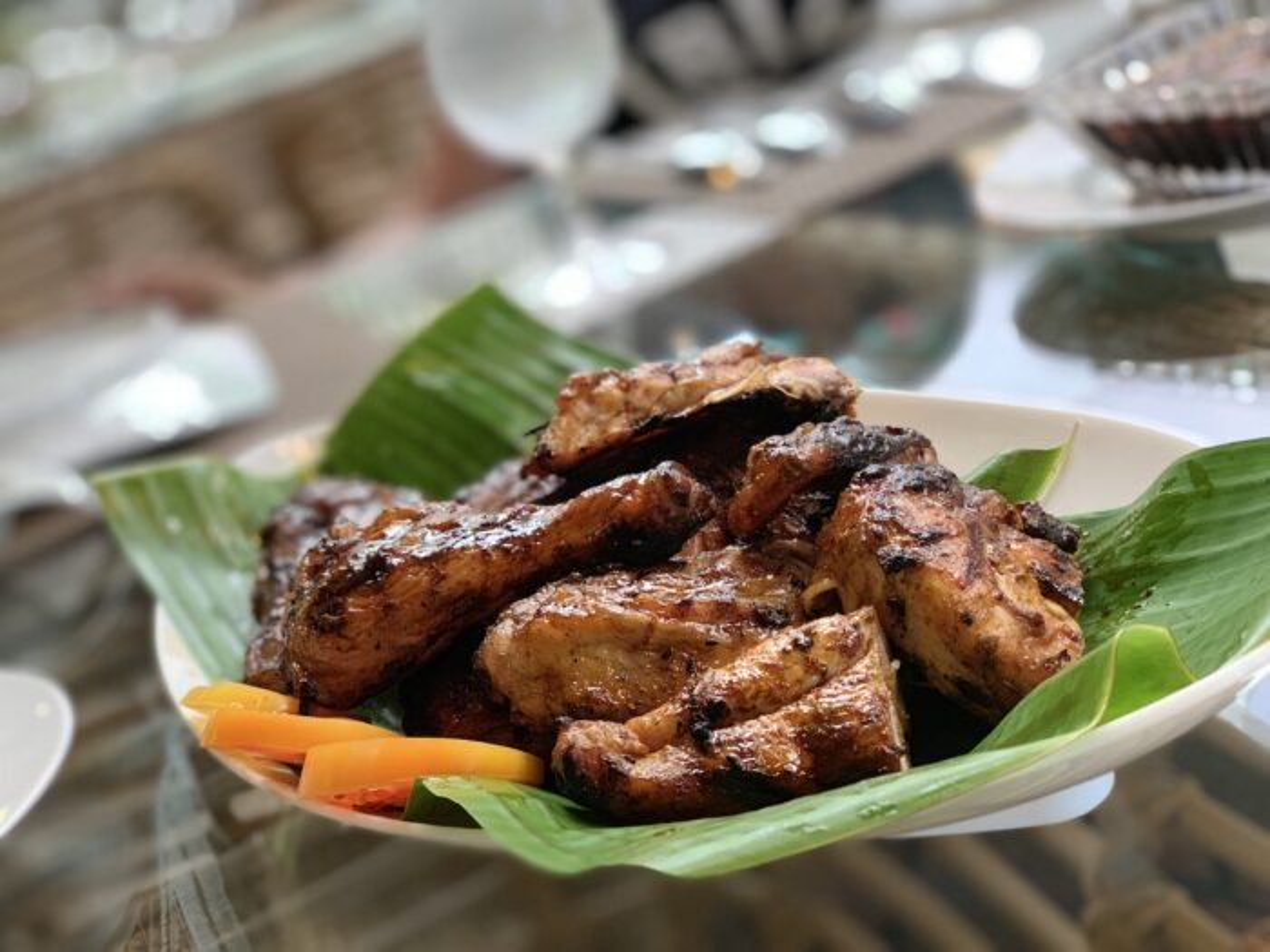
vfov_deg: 28.0
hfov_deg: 36.8
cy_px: 476
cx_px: 635
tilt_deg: -18.3
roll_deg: +19.9
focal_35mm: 52
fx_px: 1908
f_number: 2.4
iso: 400
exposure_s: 1/60
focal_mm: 6
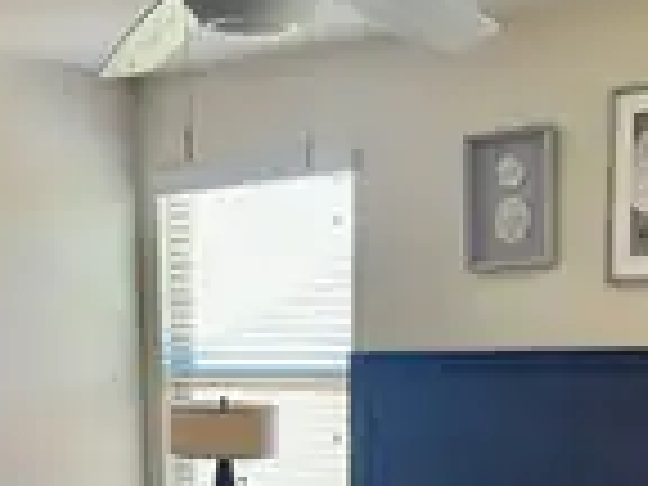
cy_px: 572
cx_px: 351
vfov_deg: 19.3
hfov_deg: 27.0
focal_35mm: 72
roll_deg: +0.5
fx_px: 1348
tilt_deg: -8.9
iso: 100
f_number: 1.6
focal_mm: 4.2
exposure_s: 1/60
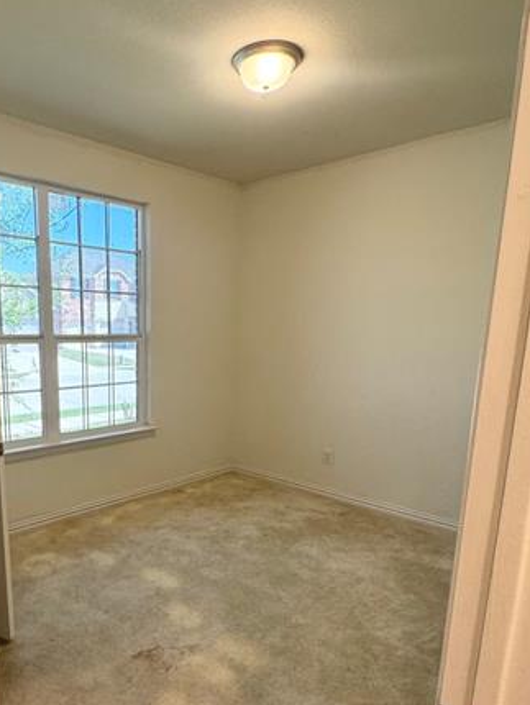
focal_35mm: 25
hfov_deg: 53.5
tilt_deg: -12.9
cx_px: 164
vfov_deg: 68.5
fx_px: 510
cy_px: 430
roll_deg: -0.4
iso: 250
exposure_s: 1/120
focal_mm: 2.22
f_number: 2.2
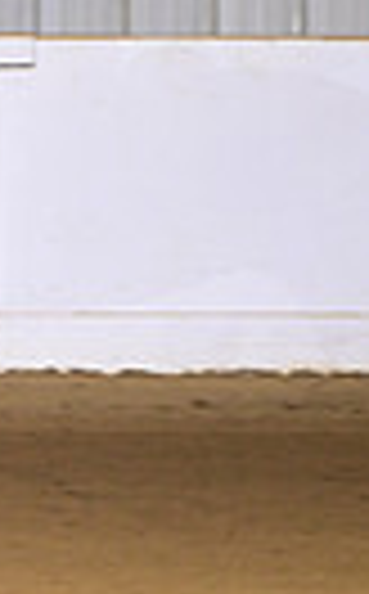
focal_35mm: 899
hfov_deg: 1.4
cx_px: -891
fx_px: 14529
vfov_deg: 2.3
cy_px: -74
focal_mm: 200
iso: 2000
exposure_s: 1/200
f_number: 4
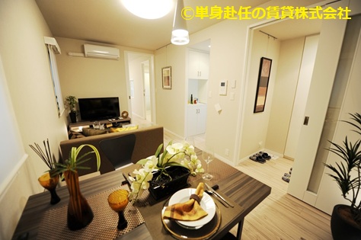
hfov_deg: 104.3
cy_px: 120
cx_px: 180
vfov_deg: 81.1
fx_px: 140
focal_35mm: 14
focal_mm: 14
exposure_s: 1/40
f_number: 3.2
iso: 200
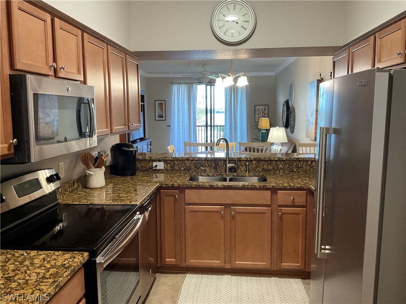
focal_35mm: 29
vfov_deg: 48.2
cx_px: 203
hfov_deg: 61.7
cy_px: 152
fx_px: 340
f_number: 1.8
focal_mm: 3
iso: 125
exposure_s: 1/60
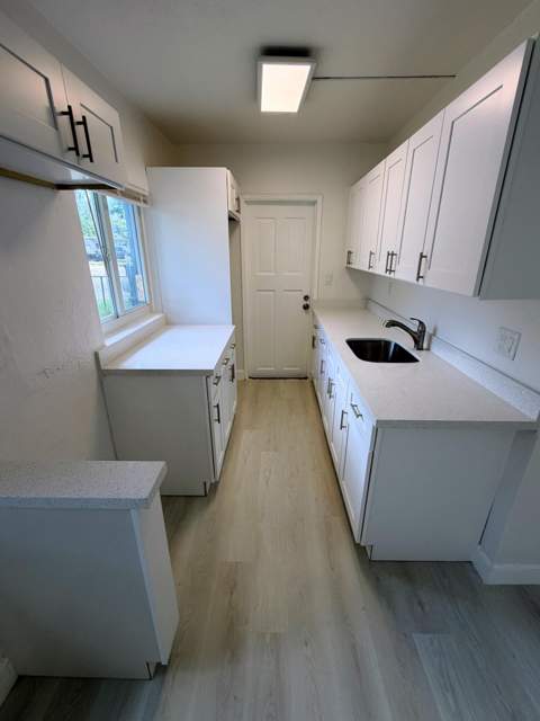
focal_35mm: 14
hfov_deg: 85.7
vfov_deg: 102.1
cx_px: 270
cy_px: 360
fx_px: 291
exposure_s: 1/120
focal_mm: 2.22
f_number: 2.2
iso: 80
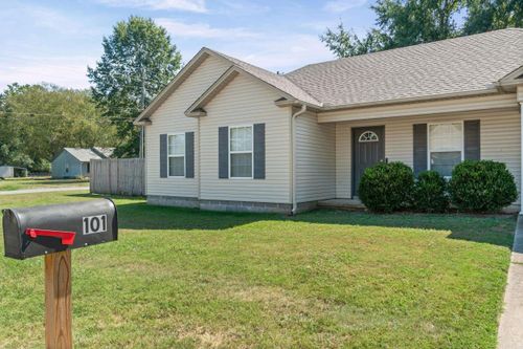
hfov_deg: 67.4
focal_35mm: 27
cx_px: 262
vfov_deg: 47.9
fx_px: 392
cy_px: 174
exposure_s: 1/80
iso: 250
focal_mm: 18
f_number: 9
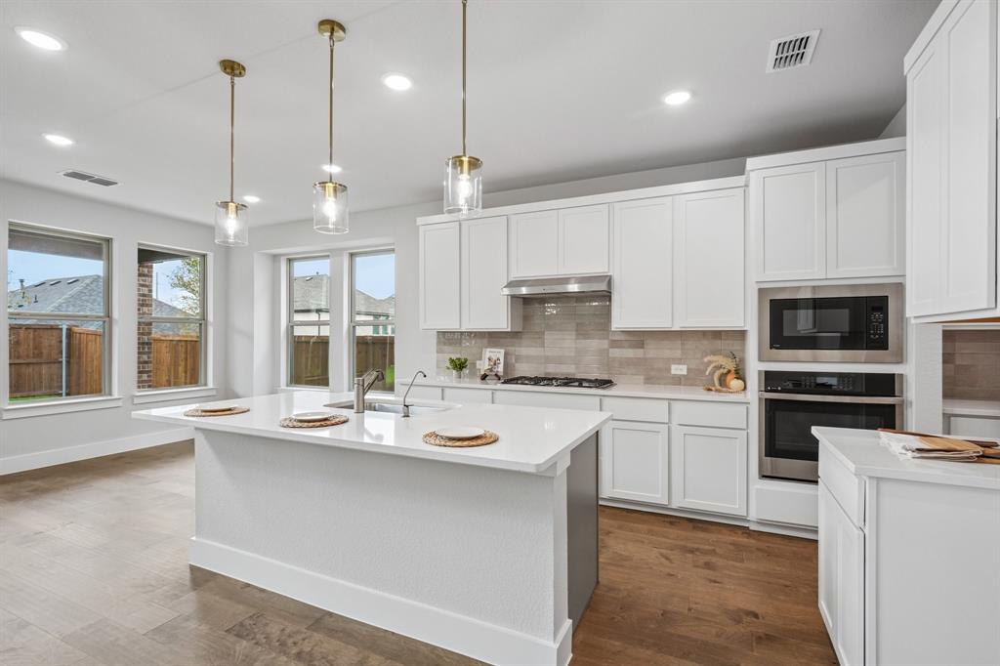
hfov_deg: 96.8
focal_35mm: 16
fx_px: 444
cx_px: 500
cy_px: 333
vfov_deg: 73.7
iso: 320
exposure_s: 1/30
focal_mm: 16
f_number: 8
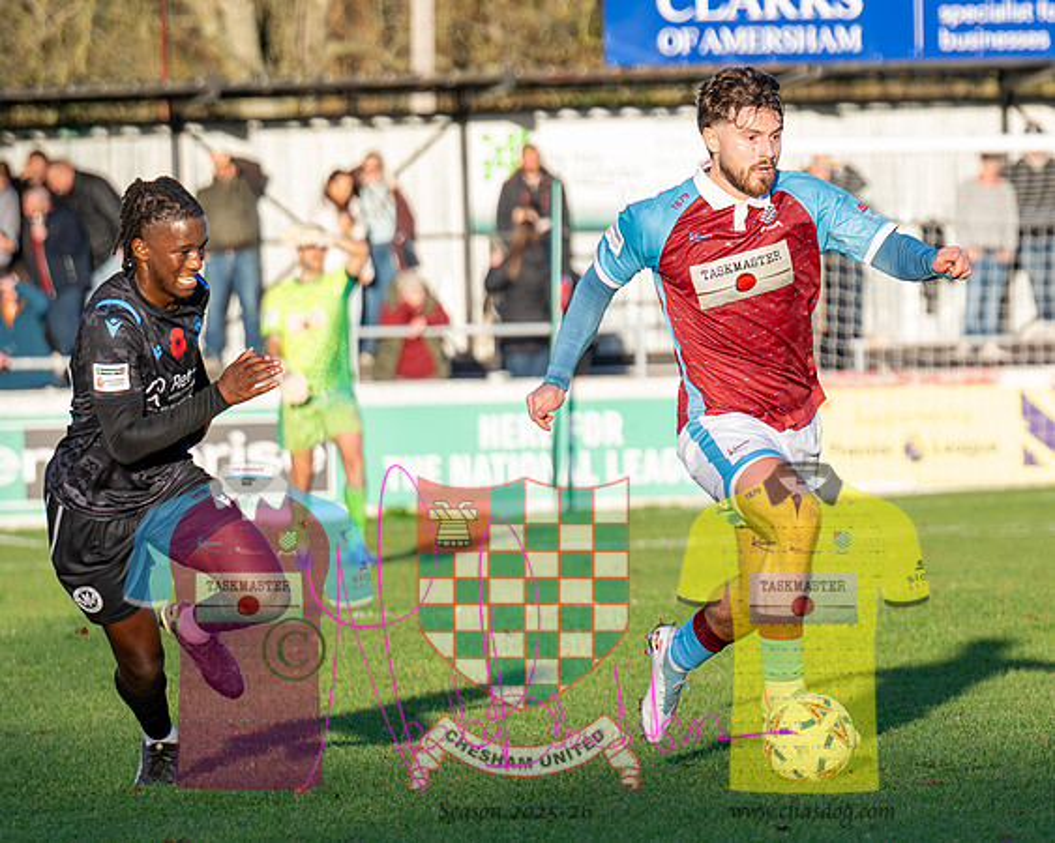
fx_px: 14873
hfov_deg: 4.1
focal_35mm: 476
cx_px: 1227
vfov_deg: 3.2
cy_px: 550
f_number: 4
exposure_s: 1/2500
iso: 800
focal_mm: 145
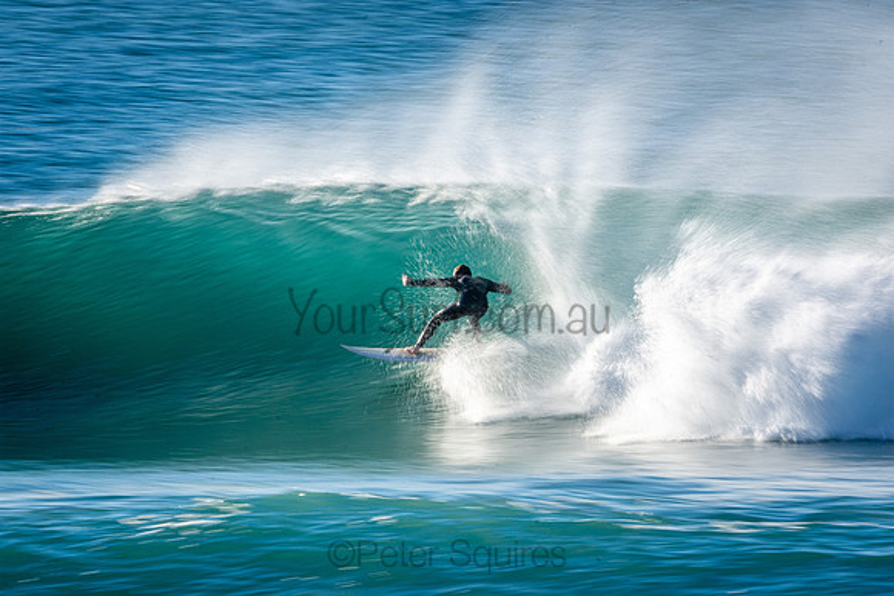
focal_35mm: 750
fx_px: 18628
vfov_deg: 1.8
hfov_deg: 2.7
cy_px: 298
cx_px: 447
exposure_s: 1/30
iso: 100
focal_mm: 500
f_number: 25
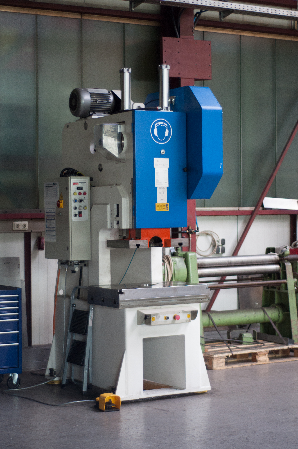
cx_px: 149
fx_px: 934
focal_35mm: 75
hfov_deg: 18.1
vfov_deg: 27.0
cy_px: 224
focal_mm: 50
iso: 640
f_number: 2
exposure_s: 1/160
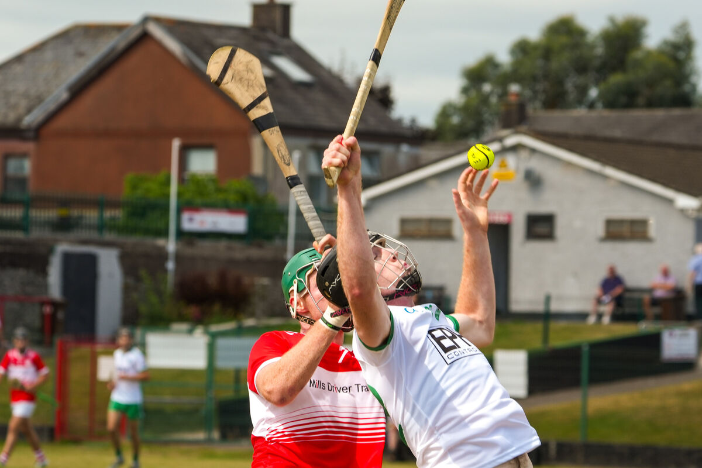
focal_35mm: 200
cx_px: 351
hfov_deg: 10.3
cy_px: 234
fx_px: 3900
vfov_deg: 6.9
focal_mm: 200
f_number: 8
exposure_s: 1/1000
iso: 320
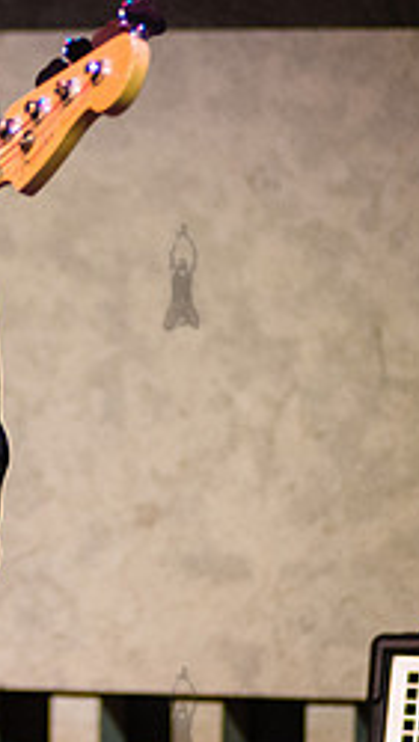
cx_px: -312
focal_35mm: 394
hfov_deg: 3.1
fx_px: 7766
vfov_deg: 5.5
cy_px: 225
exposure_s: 1/400
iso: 3200
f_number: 2.8
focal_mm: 145
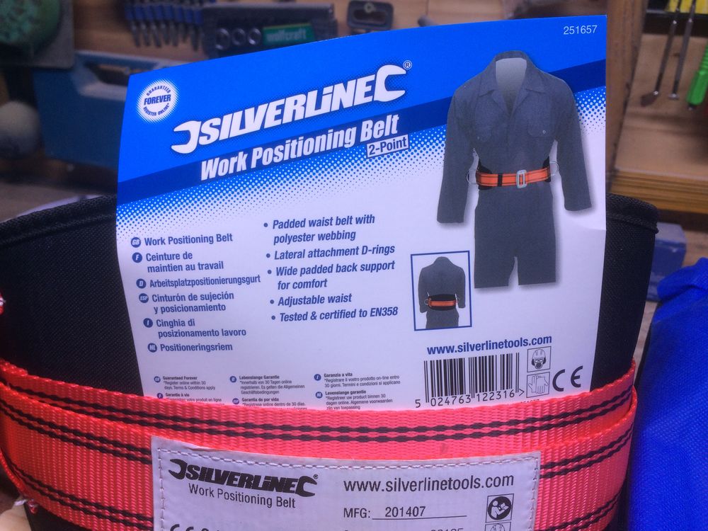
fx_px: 593
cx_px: 354
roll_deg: -2.1
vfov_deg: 48.2
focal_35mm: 29
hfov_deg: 61.7
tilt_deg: -26.5
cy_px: 266
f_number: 2.2
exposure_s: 1/50
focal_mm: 4.15
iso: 50
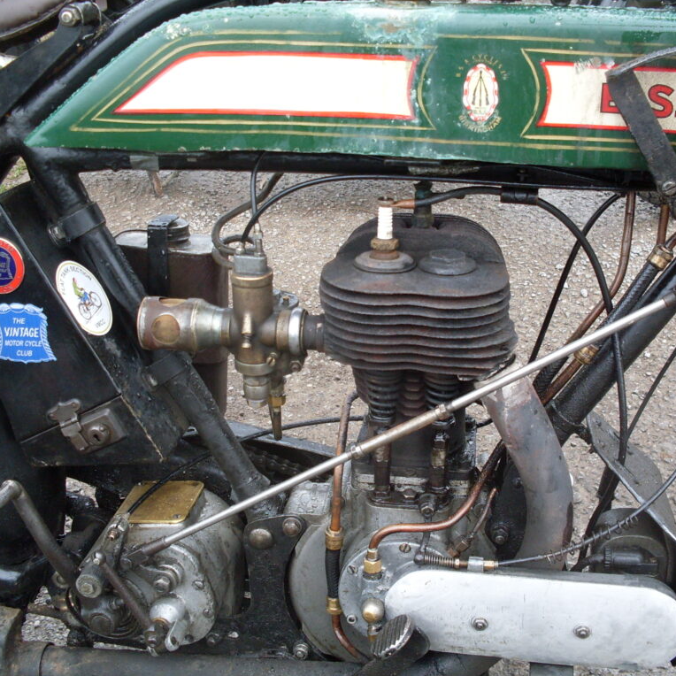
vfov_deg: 37.6
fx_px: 994
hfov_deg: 37.4
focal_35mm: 45
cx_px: 396
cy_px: 337
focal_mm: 6.3
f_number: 2.8
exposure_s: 1/180
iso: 80
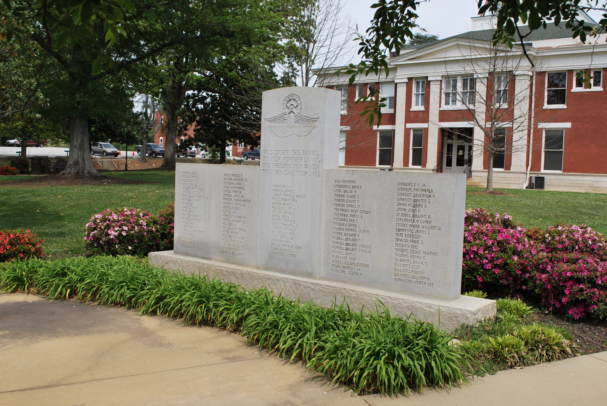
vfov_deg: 37.0
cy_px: 203
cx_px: 304
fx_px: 608
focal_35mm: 36
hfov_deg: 53.1
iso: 100
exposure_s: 1/250
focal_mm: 24
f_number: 8
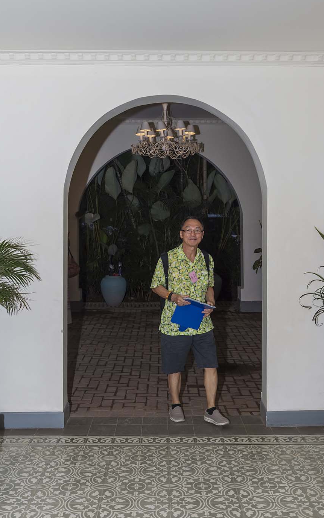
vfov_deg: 59.6
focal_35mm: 32
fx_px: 452
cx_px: 167
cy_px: 249
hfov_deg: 39.4
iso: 200
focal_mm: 30
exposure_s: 1/60
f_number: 8
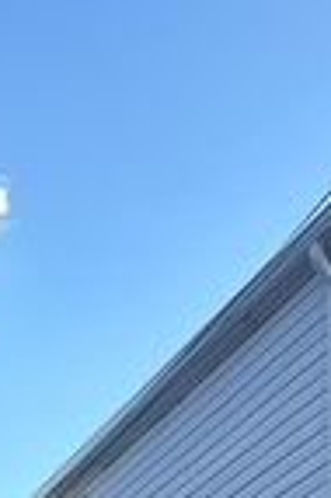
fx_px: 1742
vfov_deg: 13.8
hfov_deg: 9.6
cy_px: 991
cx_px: -456
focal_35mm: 126
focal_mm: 5.7
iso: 50
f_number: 1.5
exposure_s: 1/797
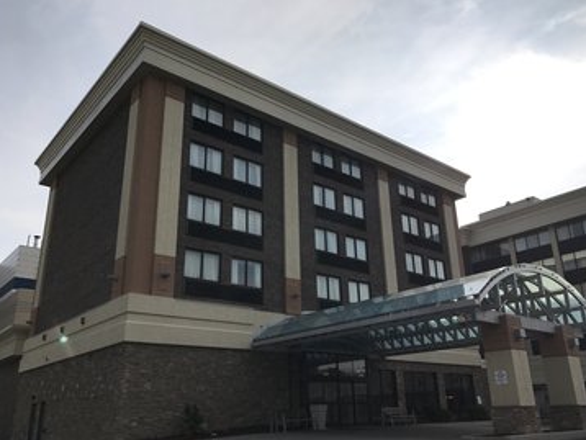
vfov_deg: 46.8
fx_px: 508
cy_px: 234
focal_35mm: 30
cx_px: 301
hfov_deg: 59.9
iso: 20
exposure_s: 1/5650
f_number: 1.8
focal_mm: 3.99
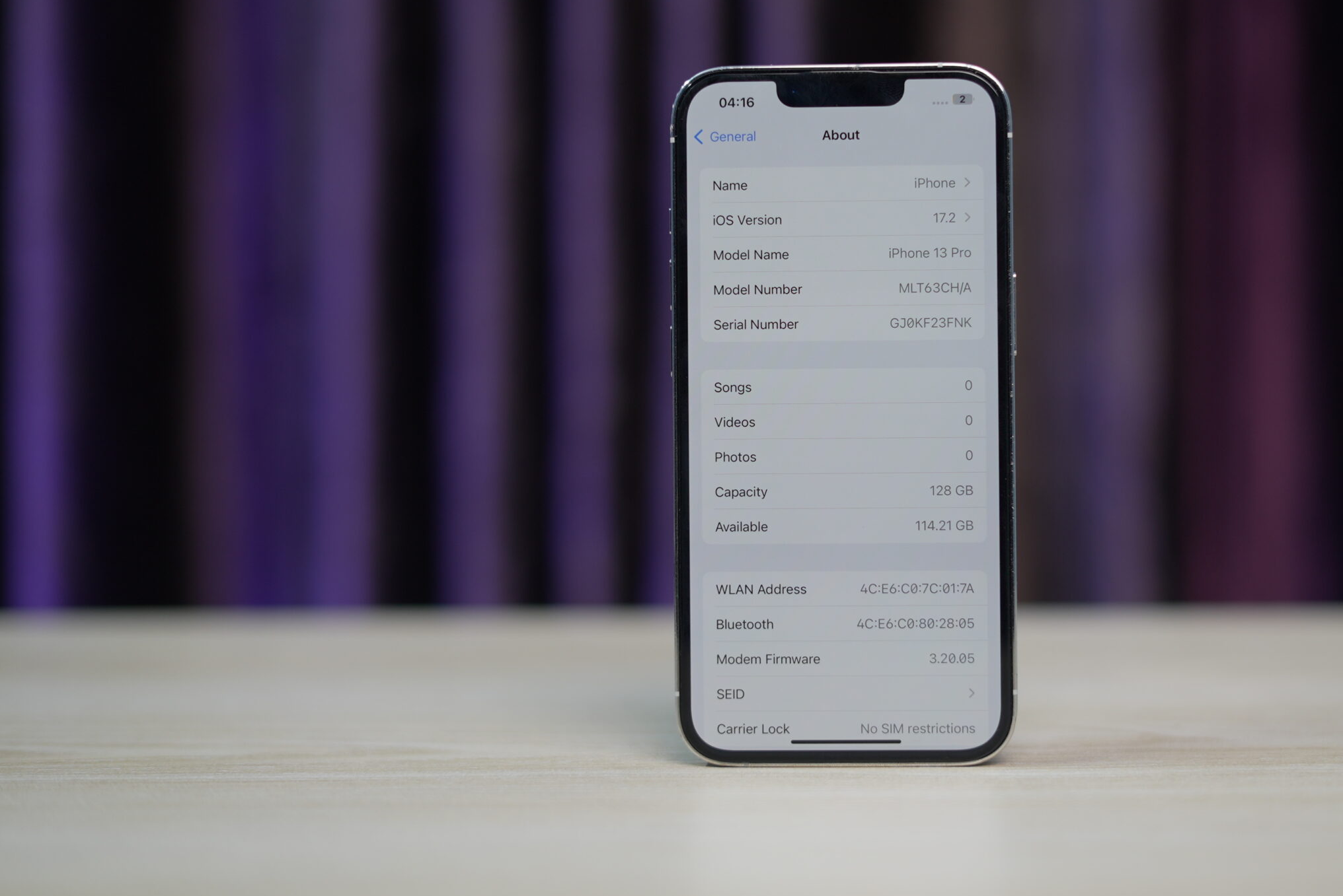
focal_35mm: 63
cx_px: 825
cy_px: 355
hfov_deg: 31.8
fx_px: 2351
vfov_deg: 21.6
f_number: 2.2
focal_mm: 50
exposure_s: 1/100
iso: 250
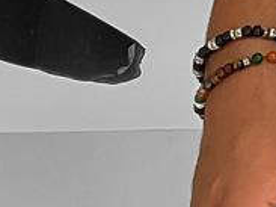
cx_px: 661
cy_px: 27
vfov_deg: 5.8
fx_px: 2024
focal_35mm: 254
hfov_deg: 7.3
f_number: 1.8
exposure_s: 1/120
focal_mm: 3
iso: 20
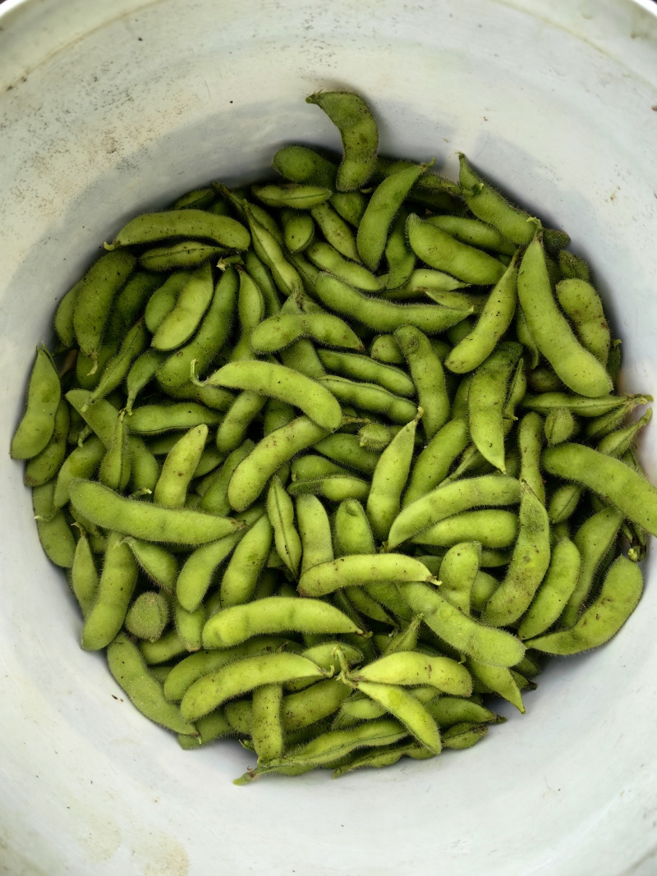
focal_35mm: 27
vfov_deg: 65.3
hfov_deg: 51.3
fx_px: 683
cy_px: 438
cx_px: 328
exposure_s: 1/1089
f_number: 2
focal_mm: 5.75
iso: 50
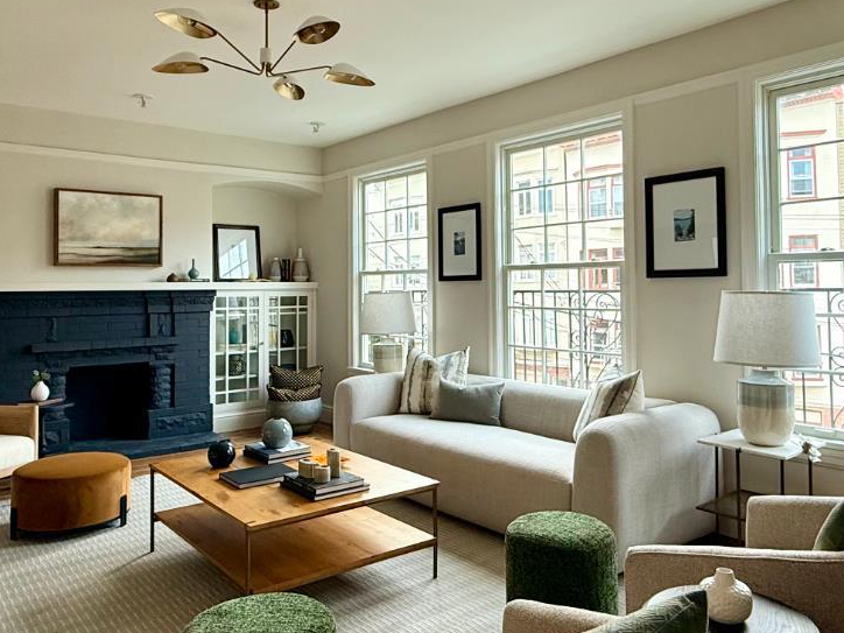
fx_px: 707
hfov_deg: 61.6
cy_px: 270
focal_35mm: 29
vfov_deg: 48.1
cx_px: 448
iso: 80
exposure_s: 1/99
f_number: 2.2
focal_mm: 2.22
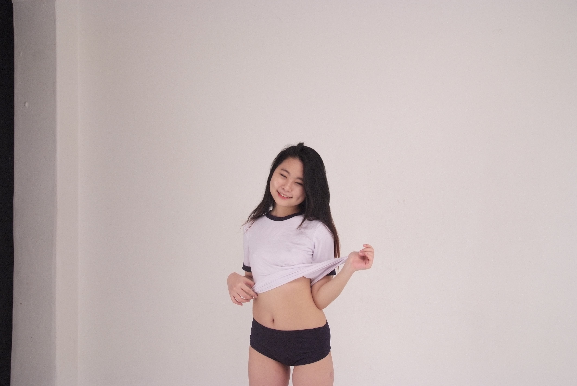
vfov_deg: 34.3
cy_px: 193
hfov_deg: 49.5
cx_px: 288
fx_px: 626
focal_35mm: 39
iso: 640
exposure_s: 1/160
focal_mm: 26
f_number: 5.6
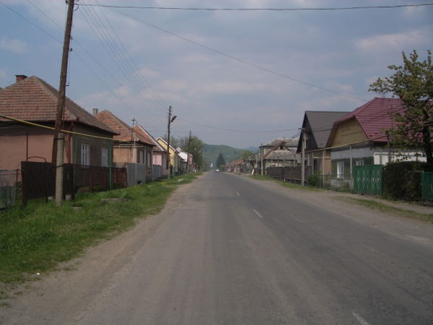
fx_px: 438
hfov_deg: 52.6
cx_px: 216
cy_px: 162
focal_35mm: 35
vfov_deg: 40.7
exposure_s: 1/800
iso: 80
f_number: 4.3
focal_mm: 5.8
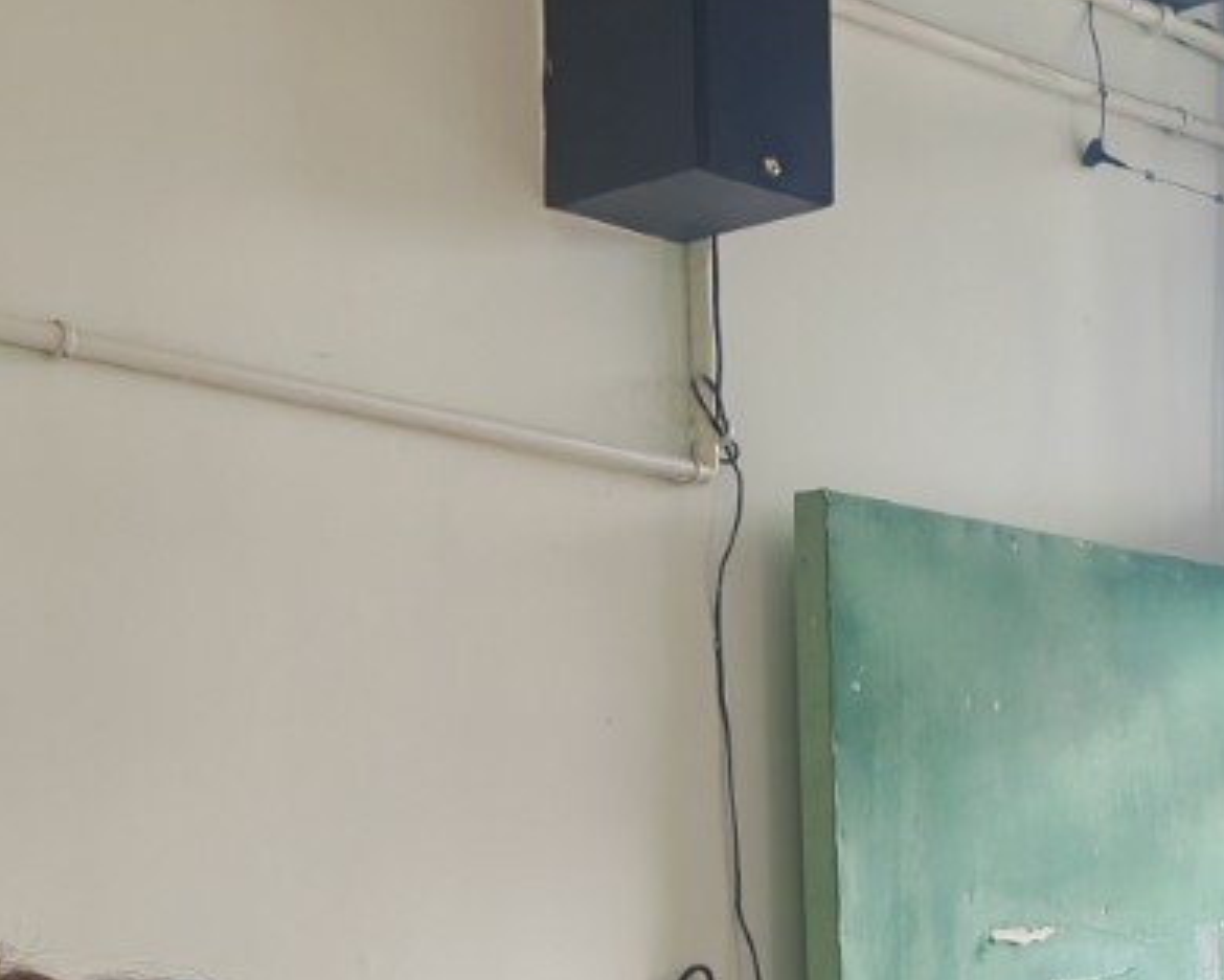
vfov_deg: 13.1
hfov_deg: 17.8
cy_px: 1668
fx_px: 3912
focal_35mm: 108
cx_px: 446
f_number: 1.95
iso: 100
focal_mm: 5.52
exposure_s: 1/110
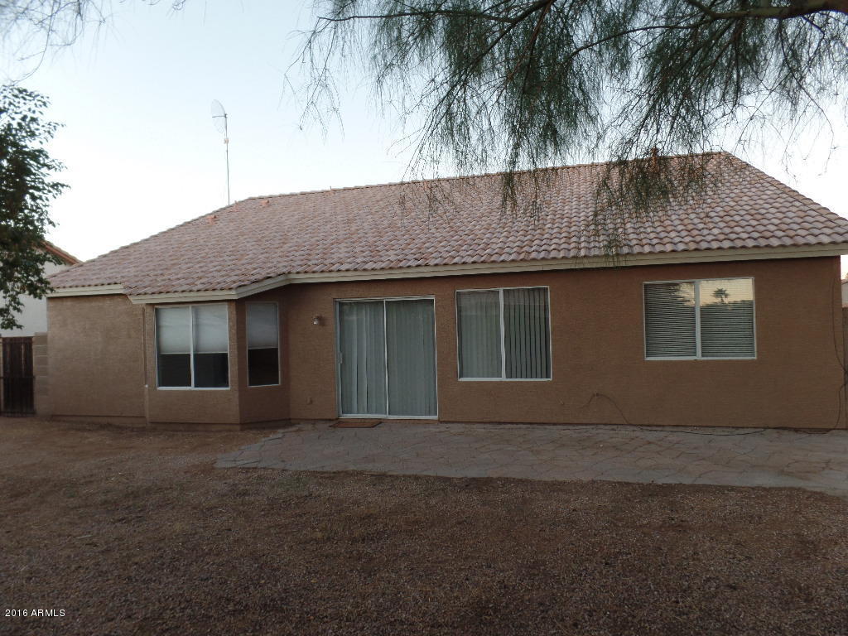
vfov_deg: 58.9
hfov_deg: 73.9
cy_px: 318
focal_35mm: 23
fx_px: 563
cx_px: 424
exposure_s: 1/30
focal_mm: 4.1
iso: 80
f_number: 2.8
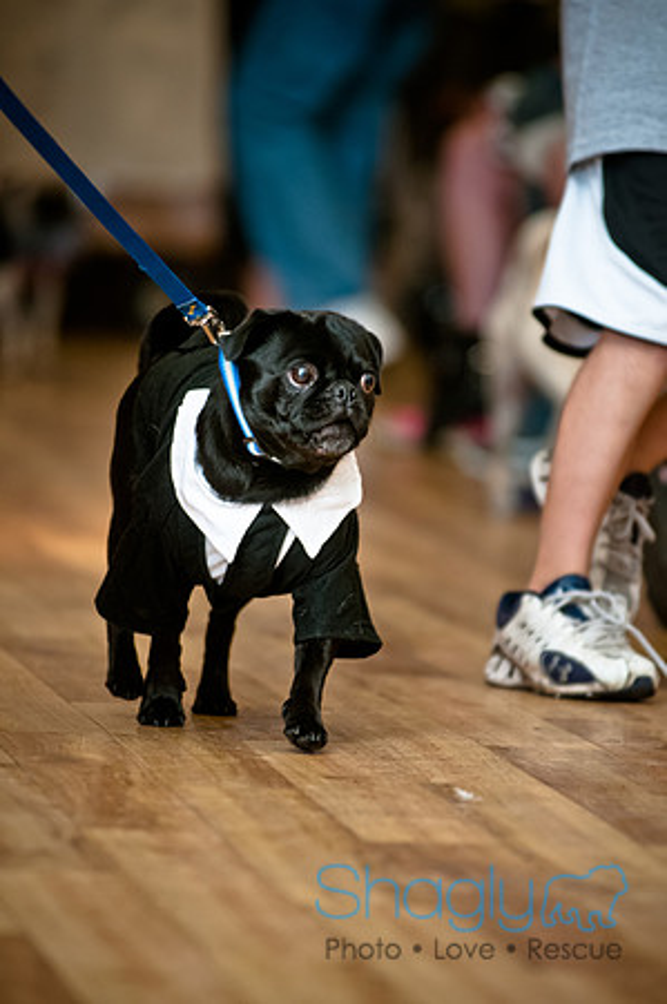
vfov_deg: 6.9
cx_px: 334
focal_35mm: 300
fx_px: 8356
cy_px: 502
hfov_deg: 4.6
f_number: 2.8
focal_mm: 200
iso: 200
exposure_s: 1/200
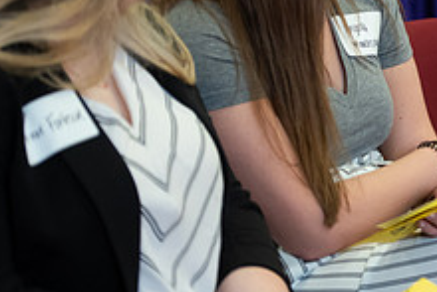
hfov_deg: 7.9
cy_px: 11
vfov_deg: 5.3
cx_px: 530
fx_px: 3134
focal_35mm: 258
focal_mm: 98
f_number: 3.2
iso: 2000
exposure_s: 1/200
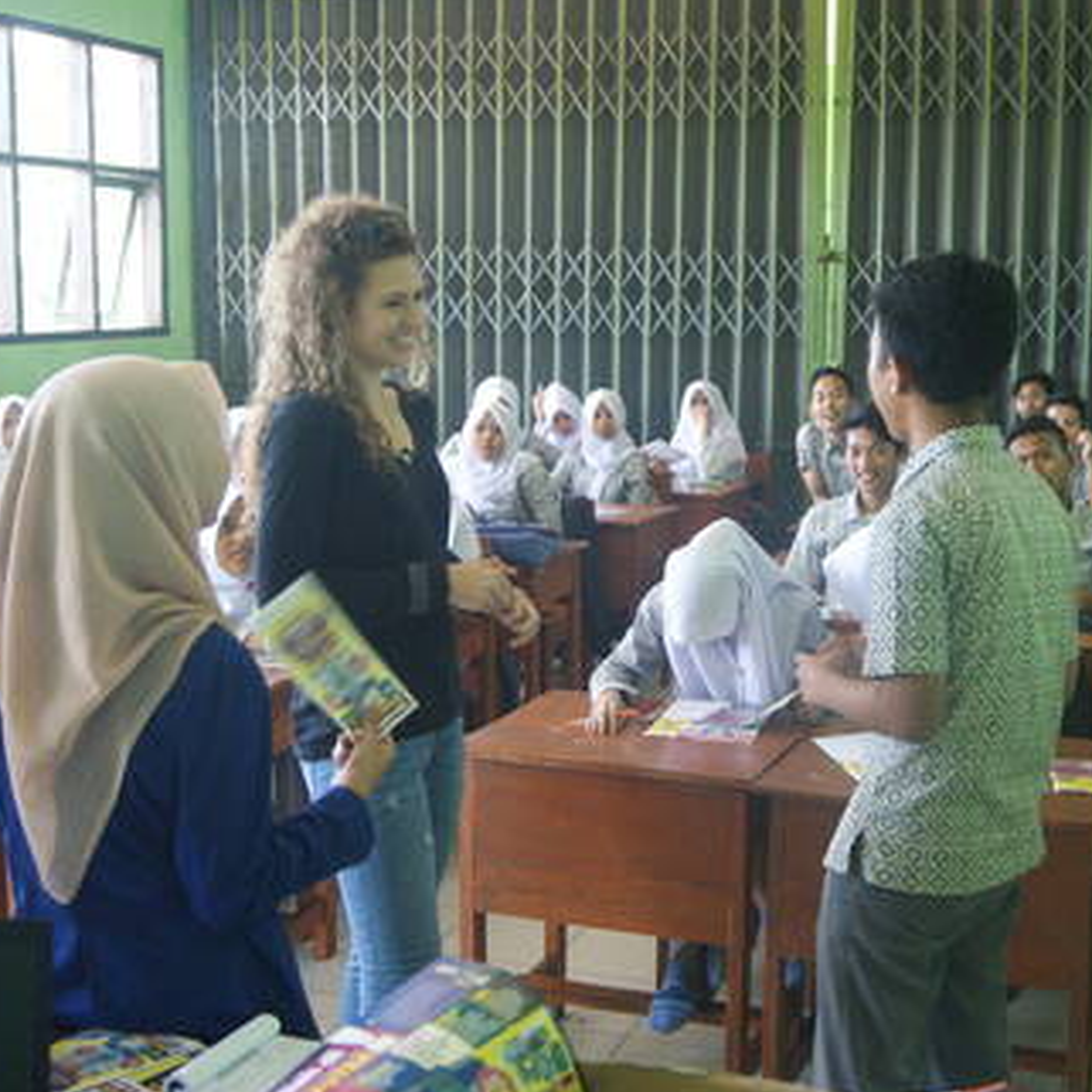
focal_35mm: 47
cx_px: 677
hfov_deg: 35.9
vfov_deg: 36.1
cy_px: 541
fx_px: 1677
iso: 800
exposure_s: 1/50
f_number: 4.5
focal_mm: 24
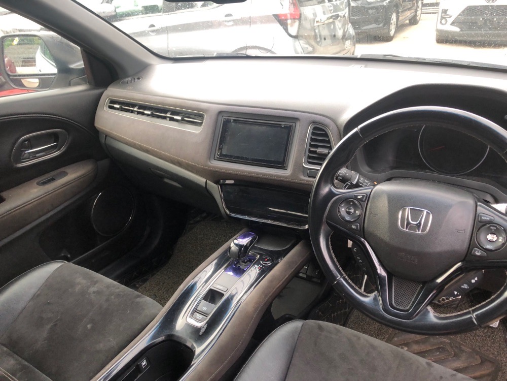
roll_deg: +4.0
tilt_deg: -26.3
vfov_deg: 49.7
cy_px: 190
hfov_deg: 63.4
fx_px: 410
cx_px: 254
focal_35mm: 28
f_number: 1.8
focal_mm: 4
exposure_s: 1/30
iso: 25
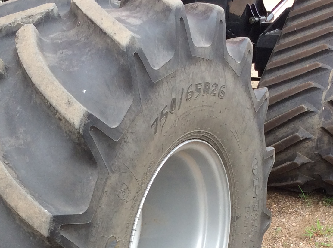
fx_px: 720
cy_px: 230
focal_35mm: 75
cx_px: 93
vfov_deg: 19.2
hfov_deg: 25.8
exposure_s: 1/153
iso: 32
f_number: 2.4
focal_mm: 3.3
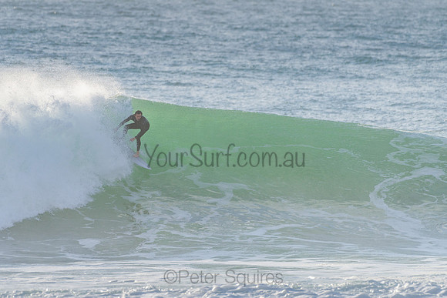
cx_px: 210
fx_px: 7604
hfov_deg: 3.4
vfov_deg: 2.2
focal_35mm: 612
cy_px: 153
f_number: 5.6
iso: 320
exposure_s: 1/2000
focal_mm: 500
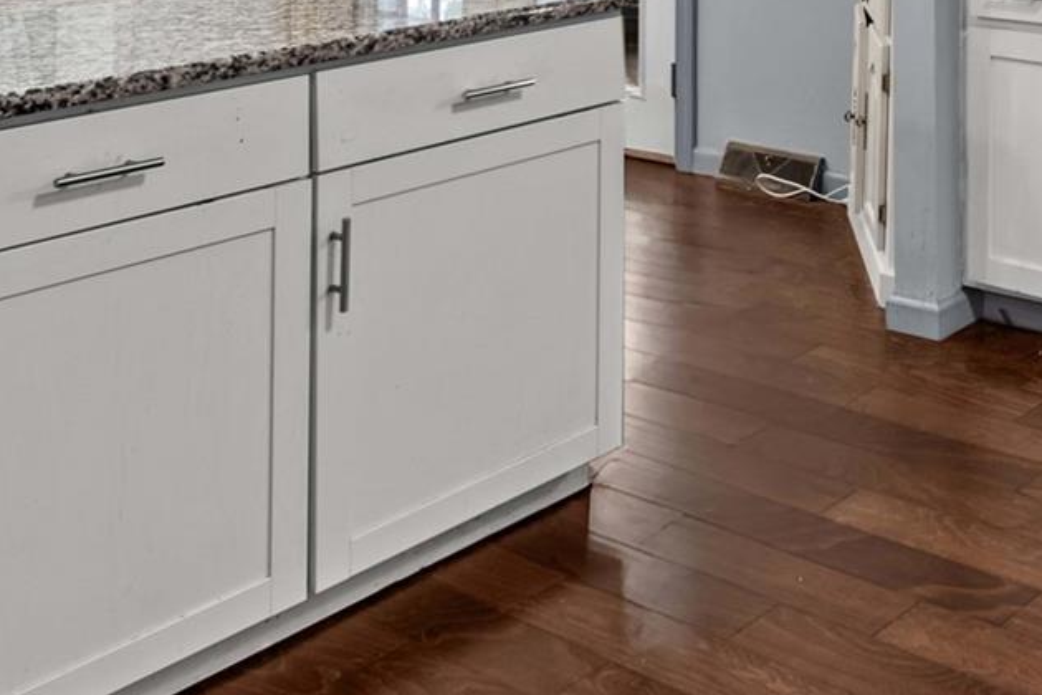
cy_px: -241
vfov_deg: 22.8
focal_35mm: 52
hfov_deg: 34.5
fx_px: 1505
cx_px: 1057
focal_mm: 16
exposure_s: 1/1.67
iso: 100
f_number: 8
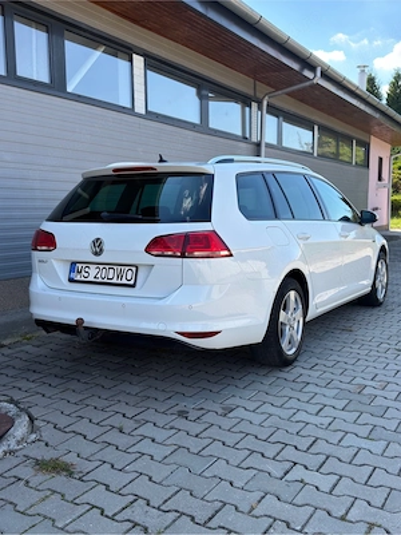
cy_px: 268
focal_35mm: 35
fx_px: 541
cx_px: 200
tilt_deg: -6.7
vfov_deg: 52.6
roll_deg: +0.4
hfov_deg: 40.7
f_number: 1.78
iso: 80
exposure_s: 1/1692
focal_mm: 6.76
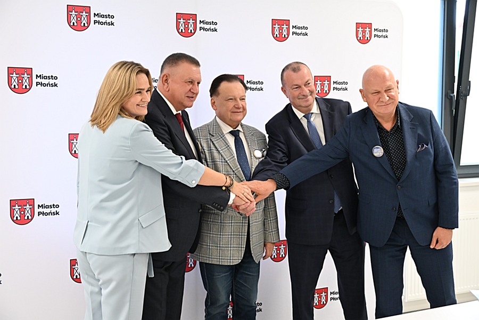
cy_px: 160
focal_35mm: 49
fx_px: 652
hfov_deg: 40.3
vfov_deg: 27.5
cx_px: 240
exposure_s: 1/125
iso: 3200
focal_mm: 49
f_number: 5.6
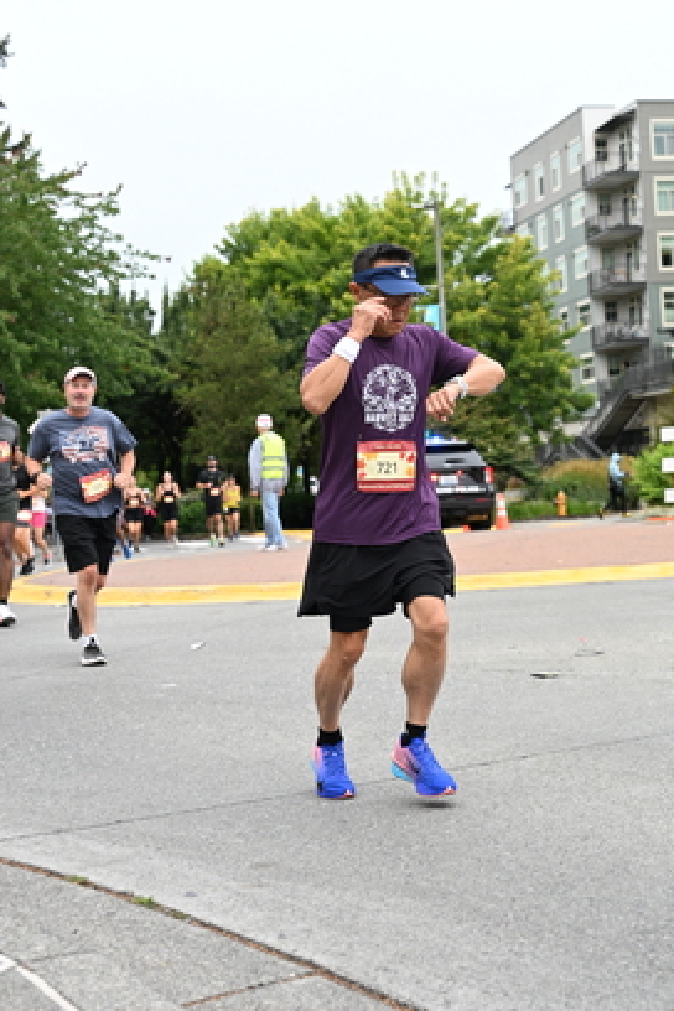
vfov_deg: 34.4
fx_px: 1629
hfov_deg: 23.4
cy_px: 406
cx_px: 393
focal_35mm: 58
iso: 1600
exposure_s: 1/800
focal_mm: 43
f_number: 4
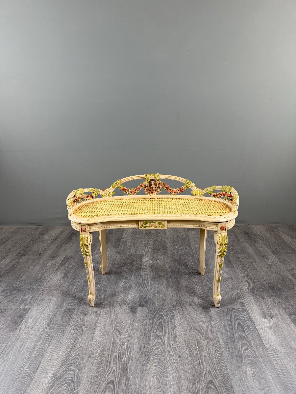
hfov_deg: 56.8
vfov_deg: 71.6
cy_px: 197
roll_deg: +0.1
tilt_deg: -15.6
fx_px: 274
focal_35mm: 24
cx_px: 148
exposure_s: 1/100
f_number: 1.78
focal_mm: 6.76
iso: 160
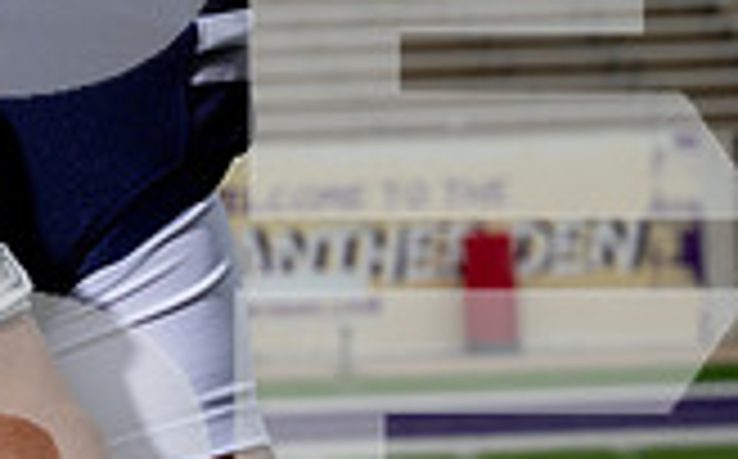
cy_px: -16
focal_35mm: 231
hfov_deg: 8.9
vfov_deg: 5.6
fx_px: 4640
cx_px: -378
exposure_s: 1/250
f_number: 8
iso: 250
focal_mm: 64
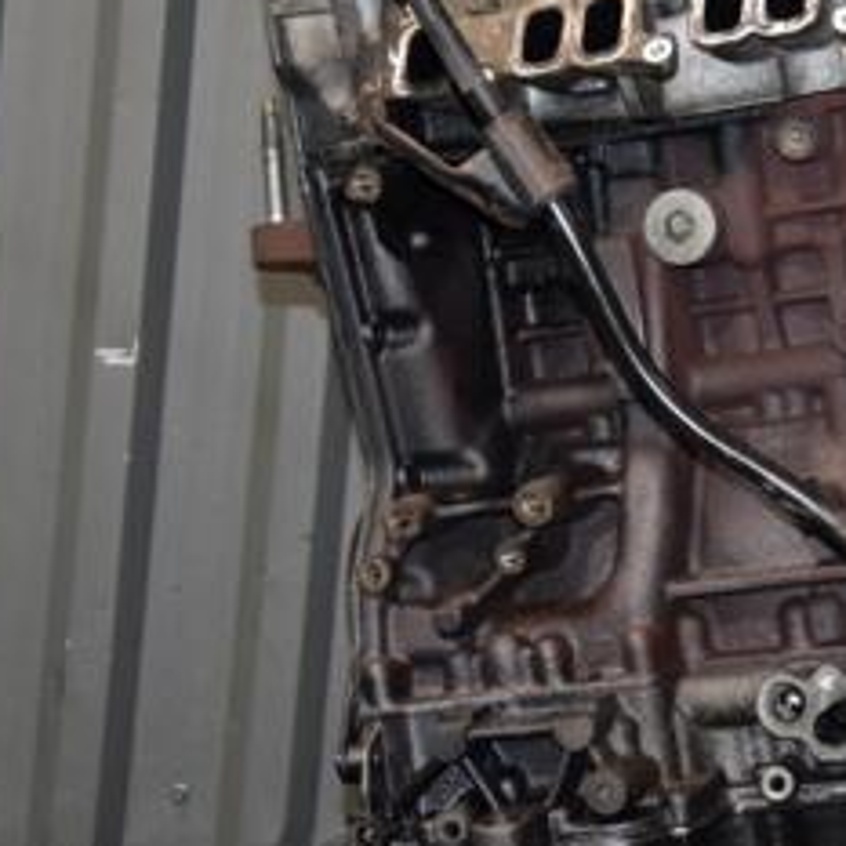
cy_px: 320
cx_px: 806
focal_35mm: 105
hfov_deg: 16.3
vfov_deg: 16.6
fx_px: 2903
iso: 800
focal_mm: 32
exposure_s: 1/60
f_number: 5
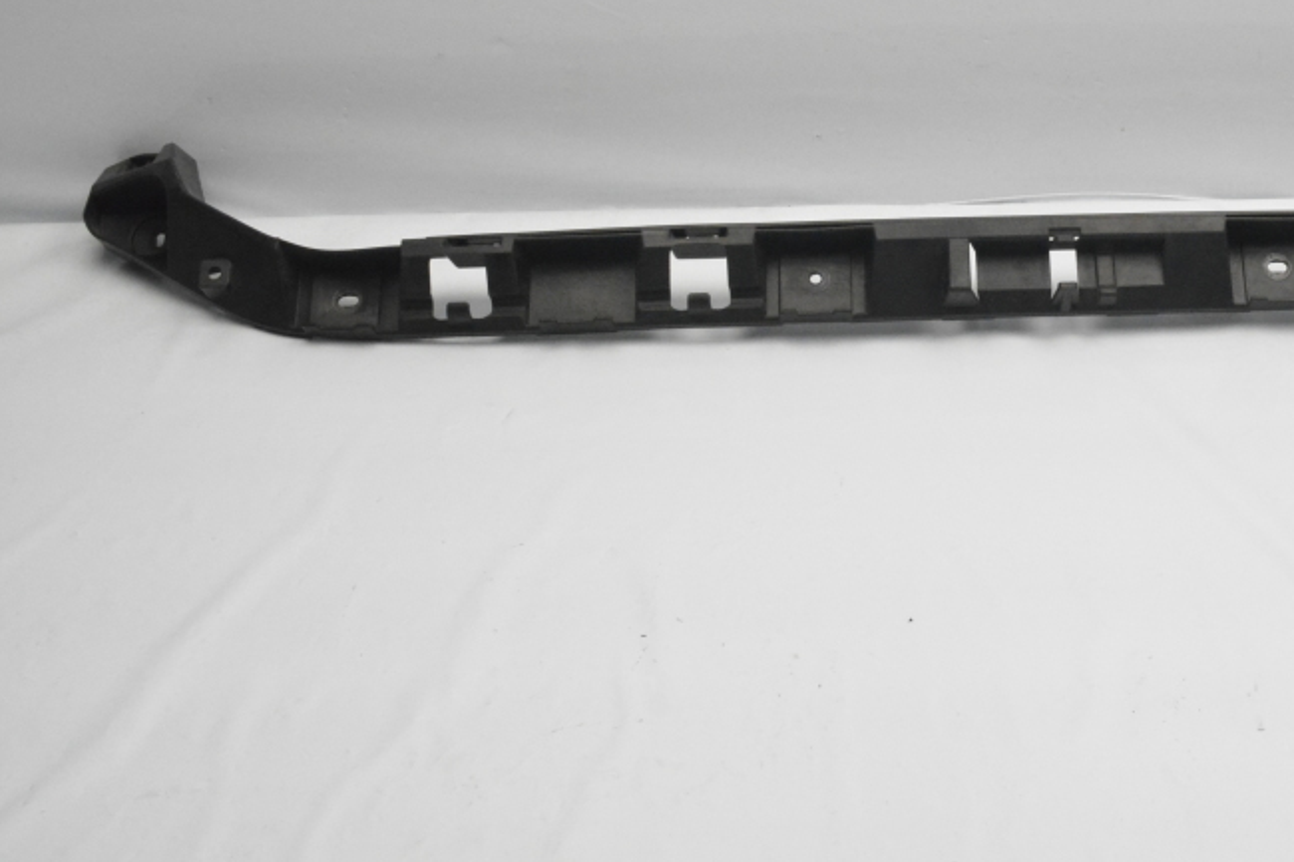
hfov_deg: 37.0
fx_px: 1869
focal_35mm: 52
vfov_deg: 25.7
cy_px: 221
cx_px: 1013
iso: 6400
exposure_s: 1/500
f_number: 11
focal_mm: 22
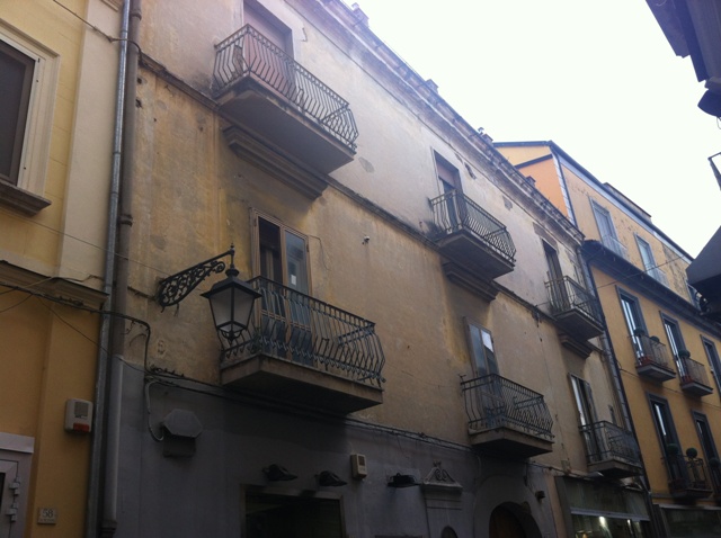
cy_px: 269
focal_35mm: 35
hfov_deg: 52.7
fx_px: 728
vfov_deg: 40.6
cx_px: 360
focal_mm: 3.85
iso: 80
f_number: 2.8
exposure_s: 1/520
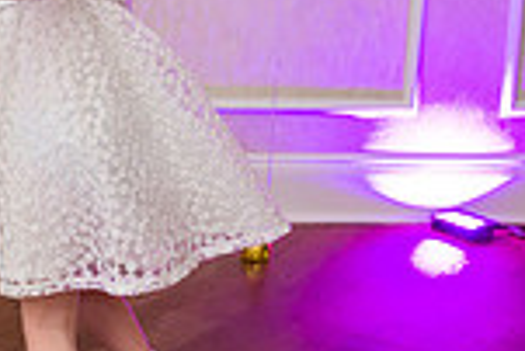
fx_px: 1343
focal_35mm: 92
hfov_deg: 19.6
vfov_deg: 14.7
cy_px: 31
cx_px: -229
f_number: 3.2
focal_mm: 24
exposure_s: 1/200
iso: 1000
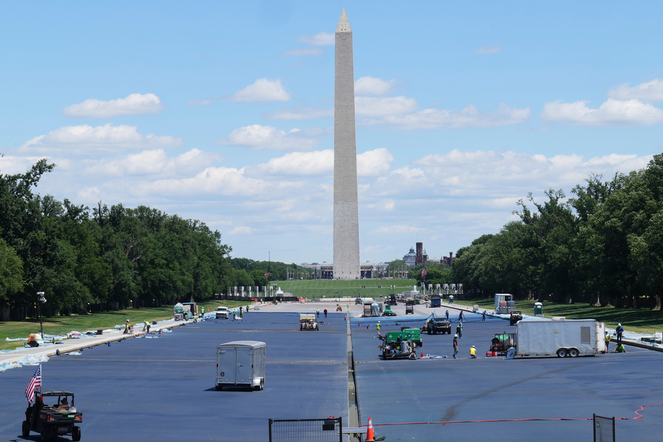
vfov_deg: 14.0
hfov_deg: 20.8
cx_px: 332
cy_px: 221
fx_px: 1804
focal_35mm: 98
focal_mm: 98
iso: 250
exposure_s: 1/500
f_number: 10
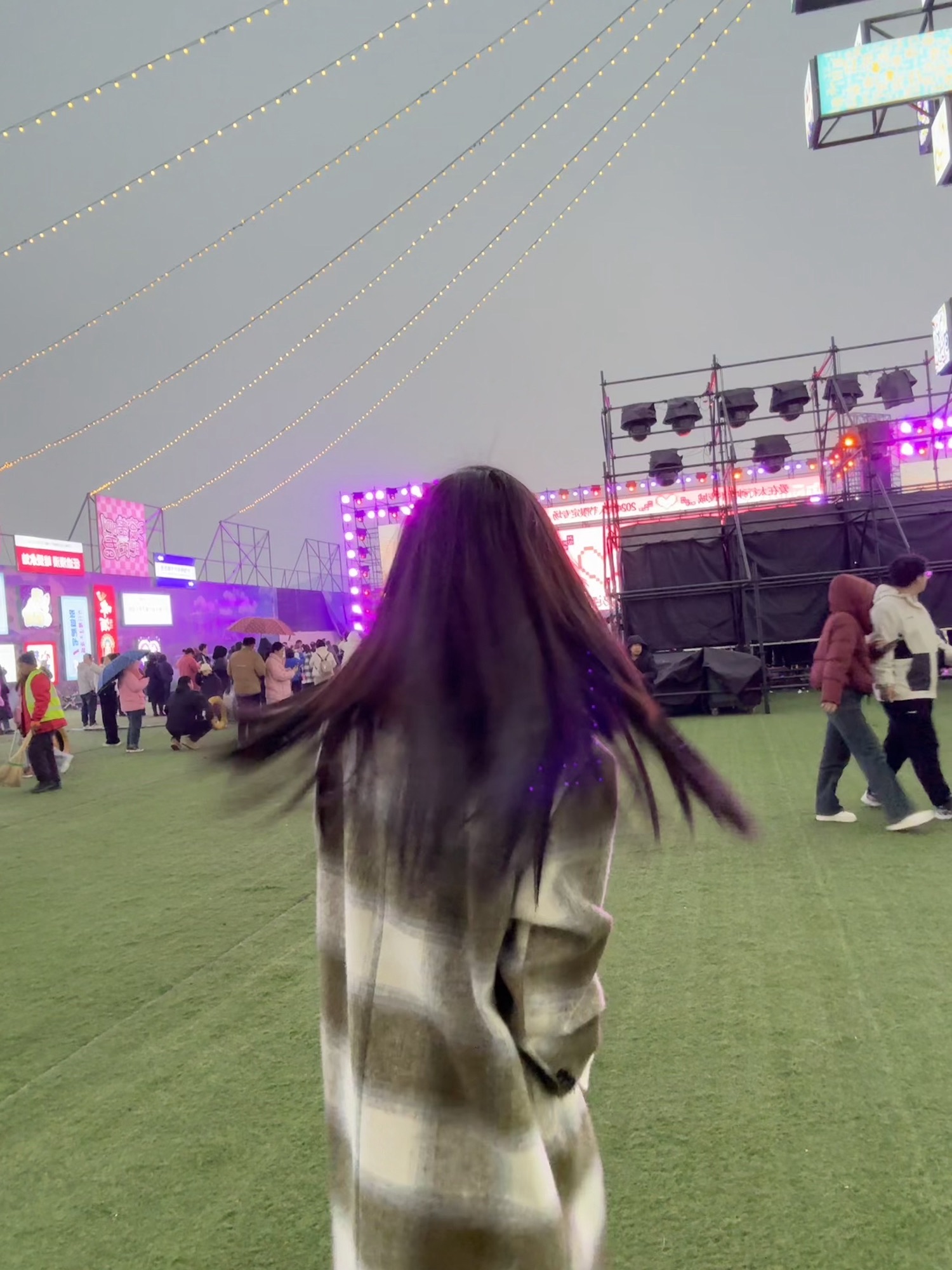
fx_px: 843
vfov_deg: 73.9
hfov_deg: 58.9
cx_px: 476
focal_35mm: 23
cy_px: 635
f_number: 1.9
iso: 200
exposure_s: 1/50
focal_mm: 2.69
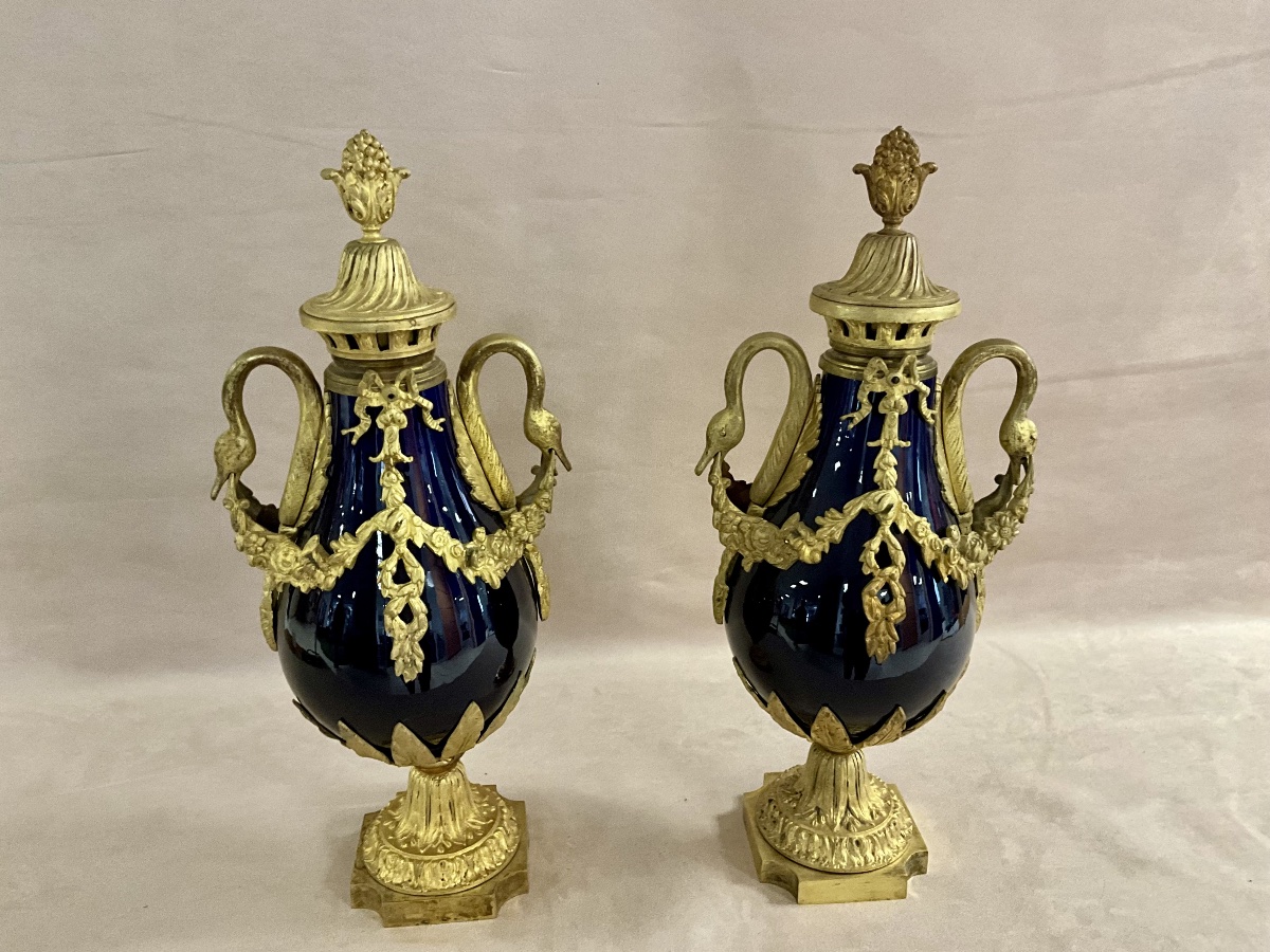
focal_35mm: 29
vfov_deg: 48.2
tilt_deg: -21.3
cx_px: 635
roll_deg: +0.6
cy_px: 476
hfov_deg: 61.7
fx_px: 1064
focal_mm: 3
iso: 200
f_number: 1.8
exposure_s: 1/50
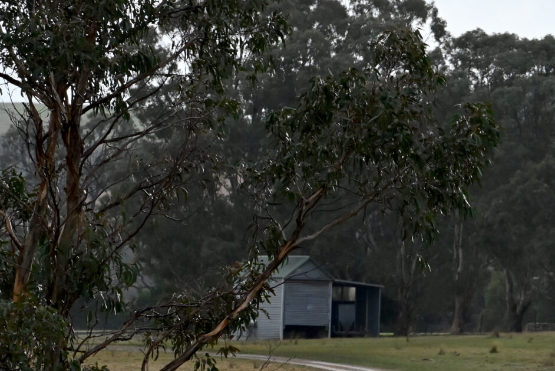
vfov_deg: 2.8
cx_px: 703
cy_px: 408
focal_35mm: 489
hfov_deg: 4.2
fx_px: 7542
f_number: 9
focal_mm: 180
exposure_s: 1/800
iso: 1600
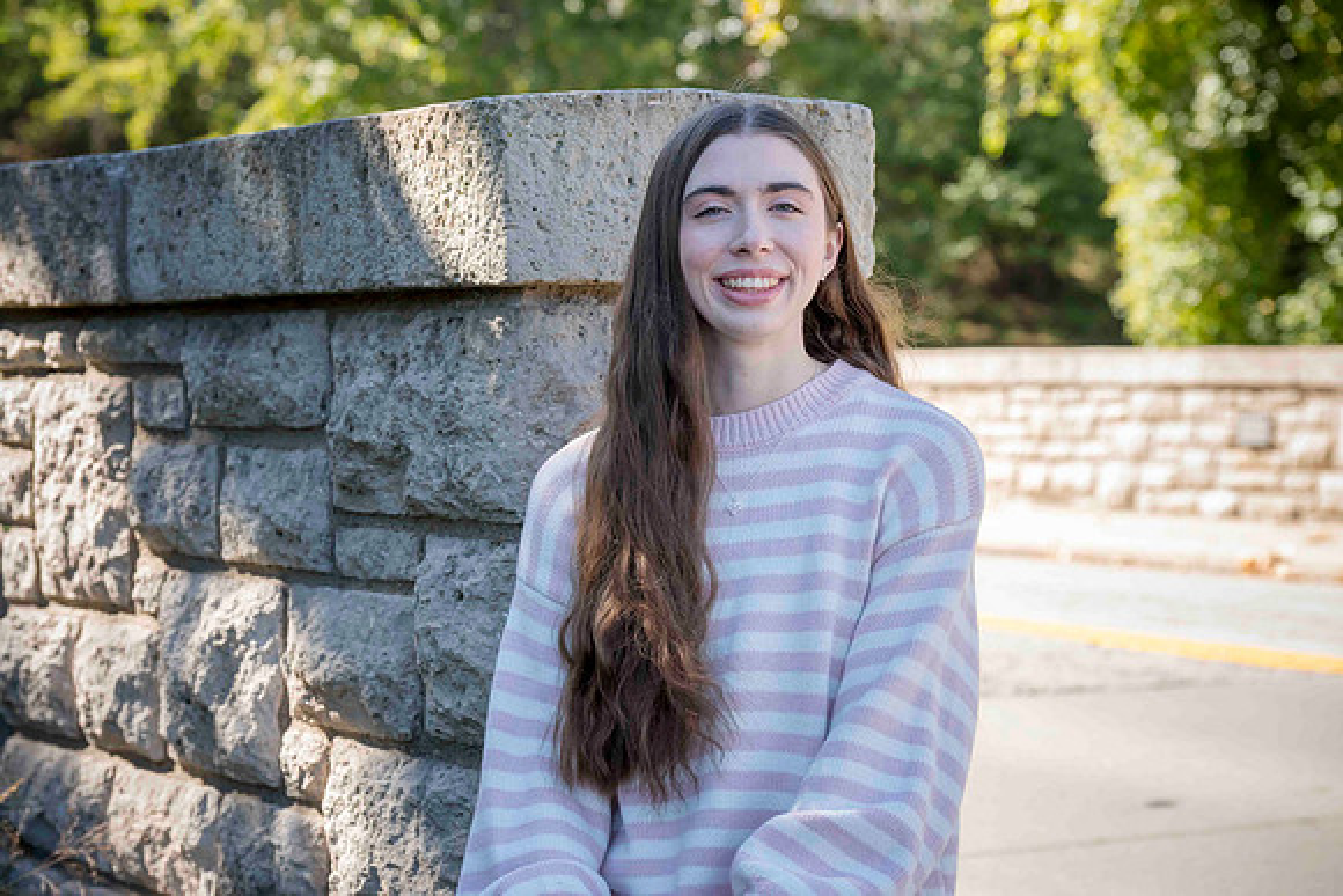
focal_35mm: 80
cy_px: 425
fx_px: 2988
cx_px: 671
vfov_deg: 17.1
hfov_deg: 25.3
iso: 400
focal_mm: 75
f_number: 5
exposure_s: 1/400
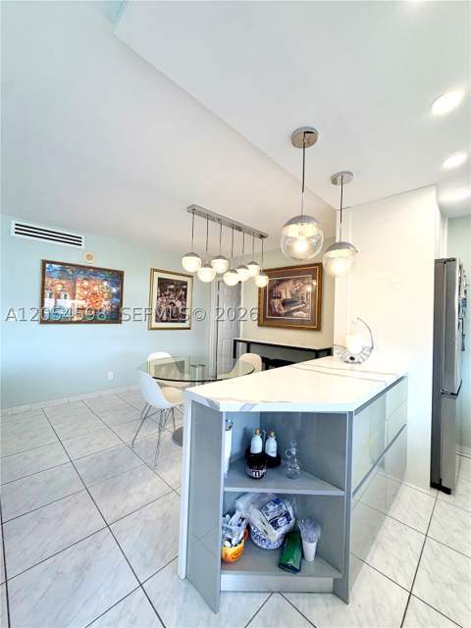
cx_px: 236
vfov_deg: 102.1
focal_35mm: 14
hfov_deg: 85.7
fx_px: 254
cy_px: 314
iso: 100
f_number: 2.2
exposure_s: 1/120
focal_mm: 2.22
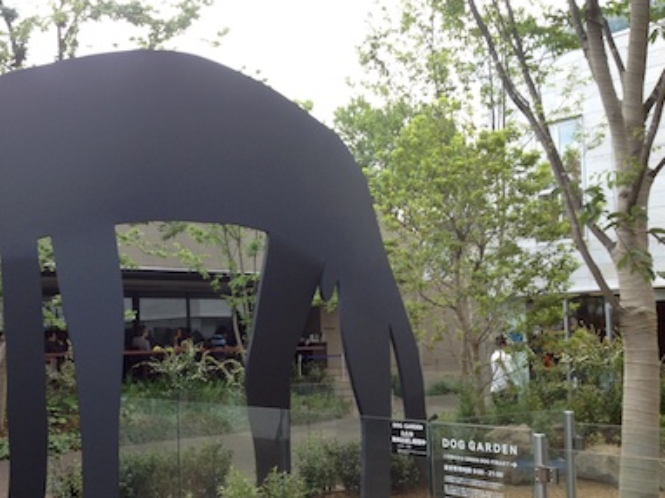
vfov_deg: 29.5
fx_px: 941
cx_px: 215
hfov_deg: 38.4
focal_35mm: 49
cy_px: 314
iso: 64
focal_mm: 4.28
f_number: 2.4
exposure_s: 1/314
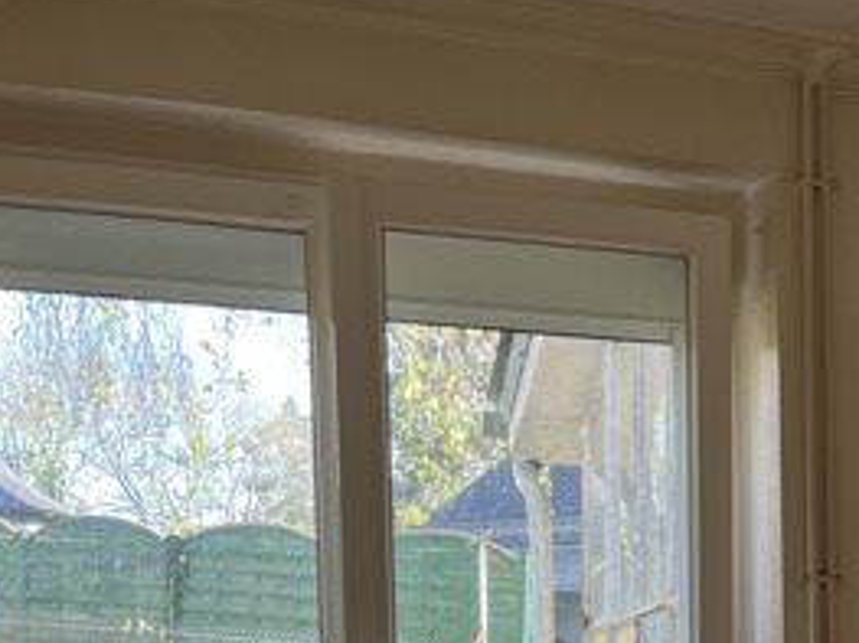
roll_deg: +0.0
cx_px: 1071
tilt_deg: -4.7
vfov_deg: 17.3
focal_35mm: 79
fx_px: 1959
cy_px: 878
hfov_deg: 22.5
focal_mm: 5.1
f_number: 1.6
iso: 40
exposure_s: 1/122
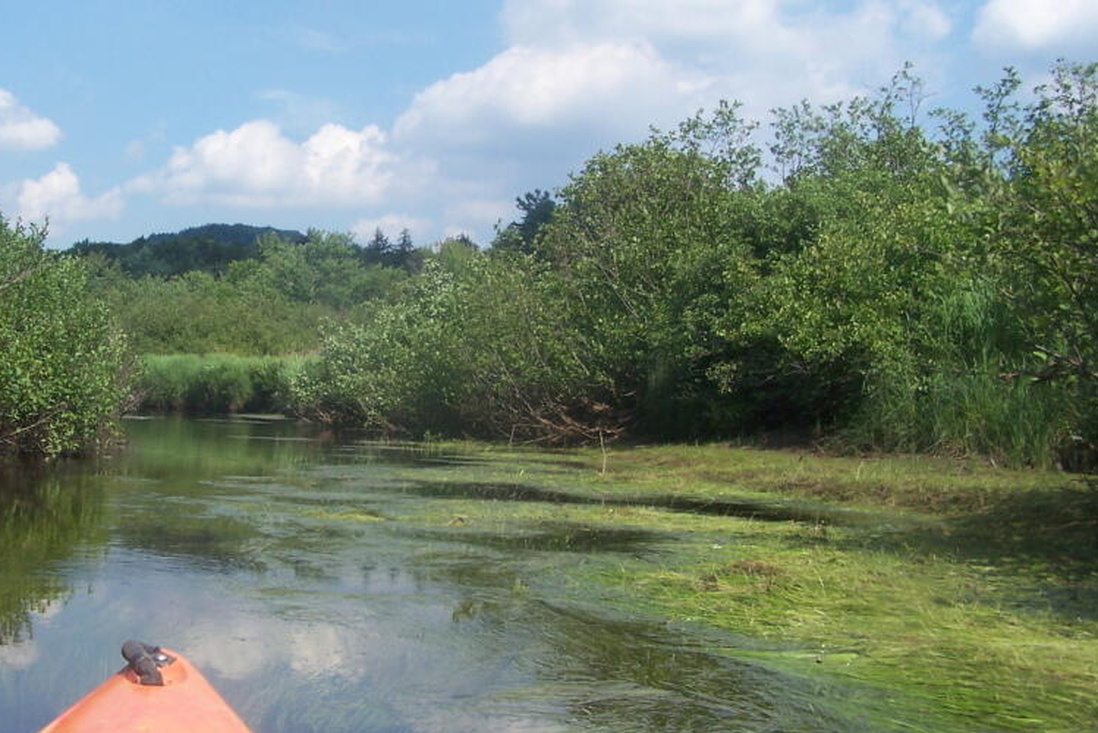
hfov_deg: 36.4
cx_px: 355
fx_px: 1648
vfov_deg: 25.1
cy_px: 328
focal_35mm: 54
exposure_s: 1/640
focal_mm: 6.3
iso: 80
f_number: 4
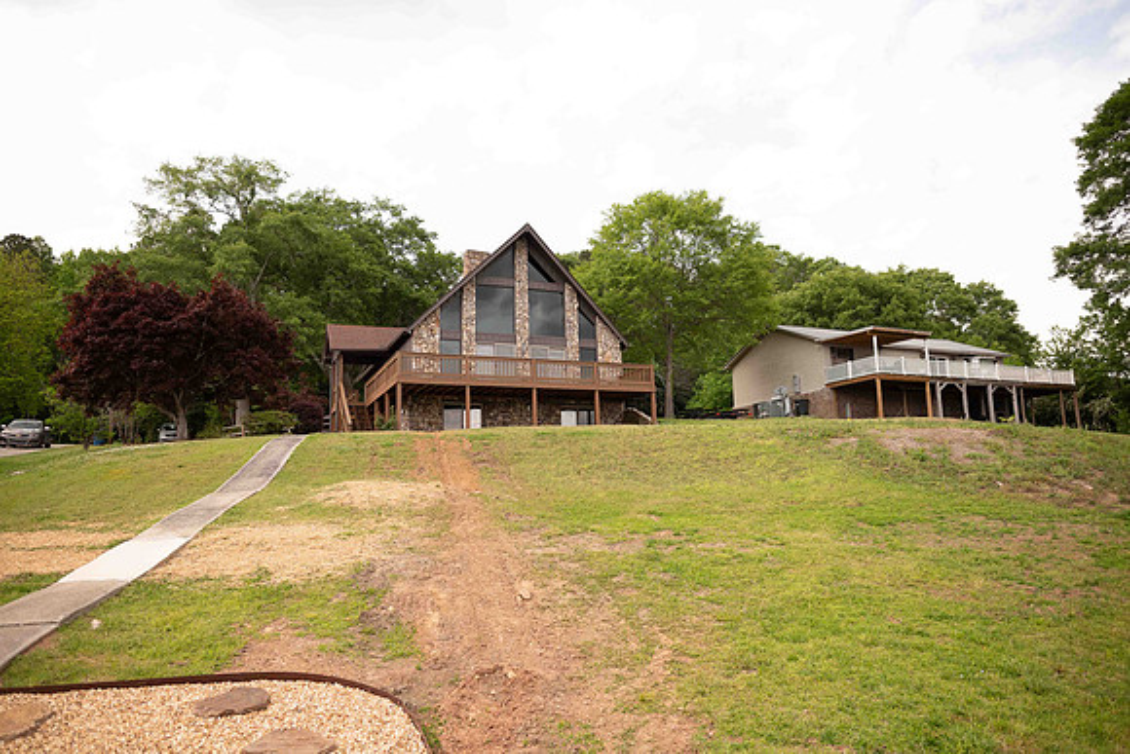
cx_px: 565
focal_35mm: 24
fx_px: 753
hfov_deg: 73.7
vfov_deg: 53.2
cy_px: 377
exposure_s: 1/1000
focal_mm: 24
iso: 125
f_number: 2.5
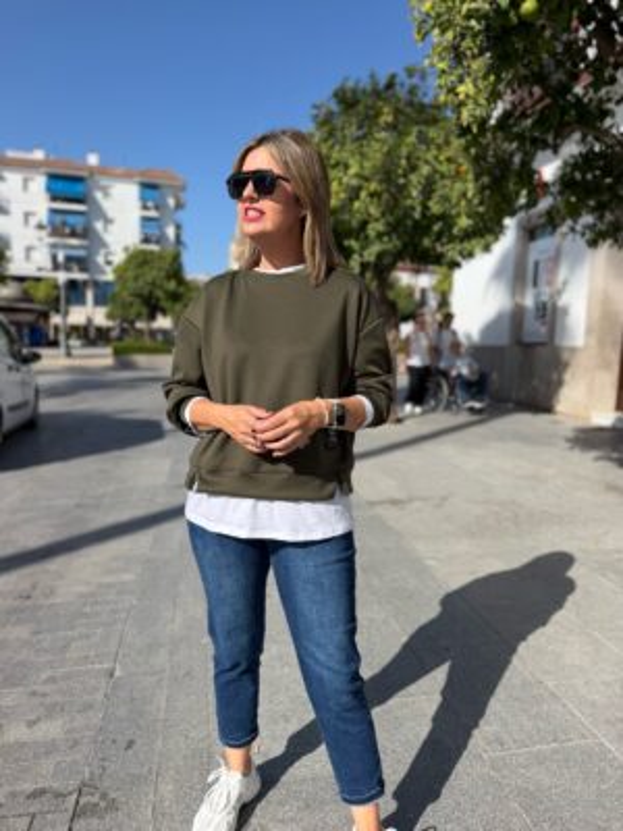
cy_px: 416
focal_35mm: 24
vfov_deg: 71.6
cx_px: 312
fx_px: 576
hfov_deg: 56.8
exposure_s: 1/4673
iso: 80
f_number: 1.78
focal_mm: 6.76
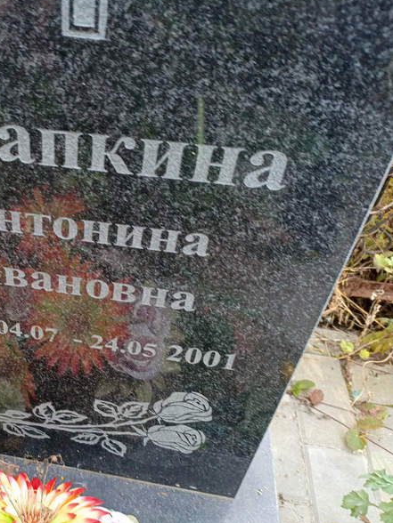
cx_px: 62
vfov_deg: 54.0
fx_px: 515
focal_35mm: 34
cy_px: 261
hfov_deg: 39.6
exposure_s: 1/100
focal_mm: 4.76
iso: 257
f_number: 1.69
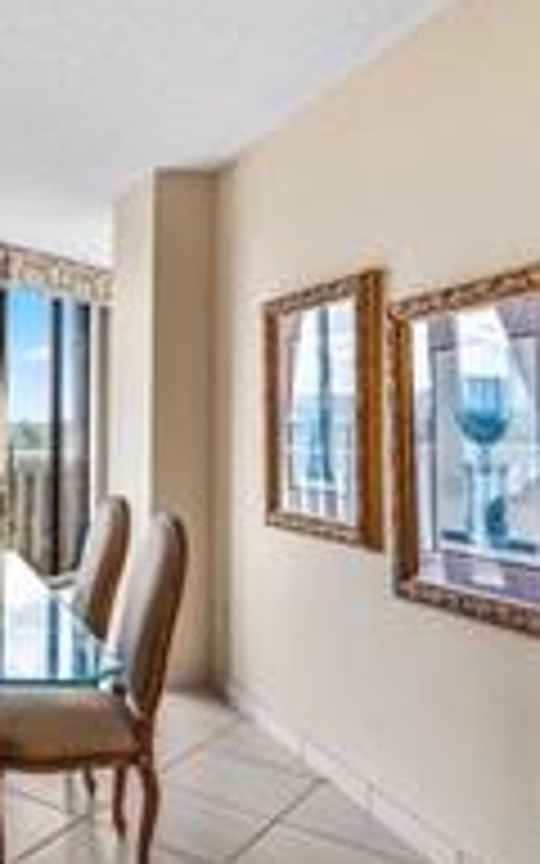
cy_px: 405
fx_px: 848
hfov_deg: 29.8
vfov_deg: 54.0
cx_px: -122
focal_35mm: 36
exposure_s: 1/8
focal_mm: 17
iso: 200
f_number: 8
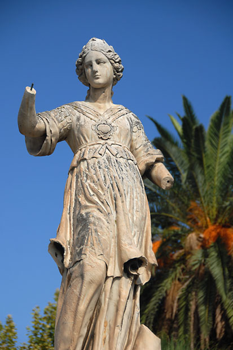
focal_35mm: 142
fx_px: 1384
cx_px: 116
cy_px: 175
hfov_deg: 9.6
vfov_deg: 14.4
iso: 100
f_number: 5.3
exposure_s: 1/250
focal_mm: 95
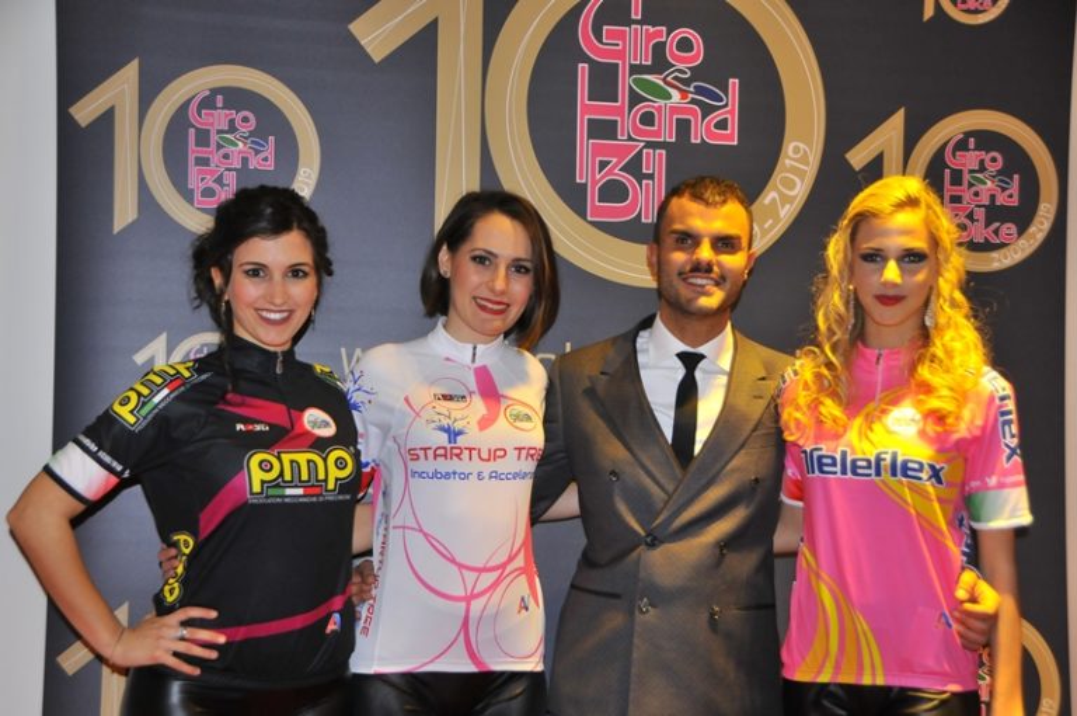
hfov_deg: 41.2
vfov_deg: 28.0
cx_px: 538
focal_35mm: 48
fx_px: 1434
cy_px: 358
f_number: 4.8
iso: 800
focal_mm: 32
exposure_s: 1/60
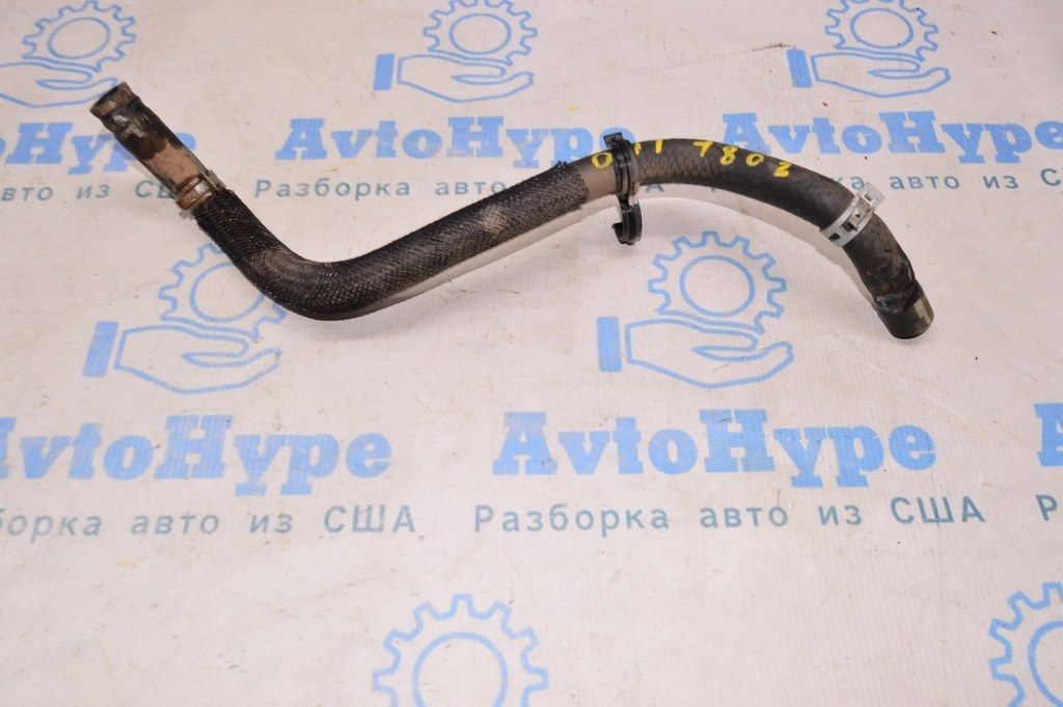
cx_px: 532
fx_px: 974
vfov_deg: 39.9
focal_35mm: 33
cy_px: 354
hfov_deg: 57.3
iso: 1600
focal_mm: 22
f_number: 8
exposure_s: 1/125
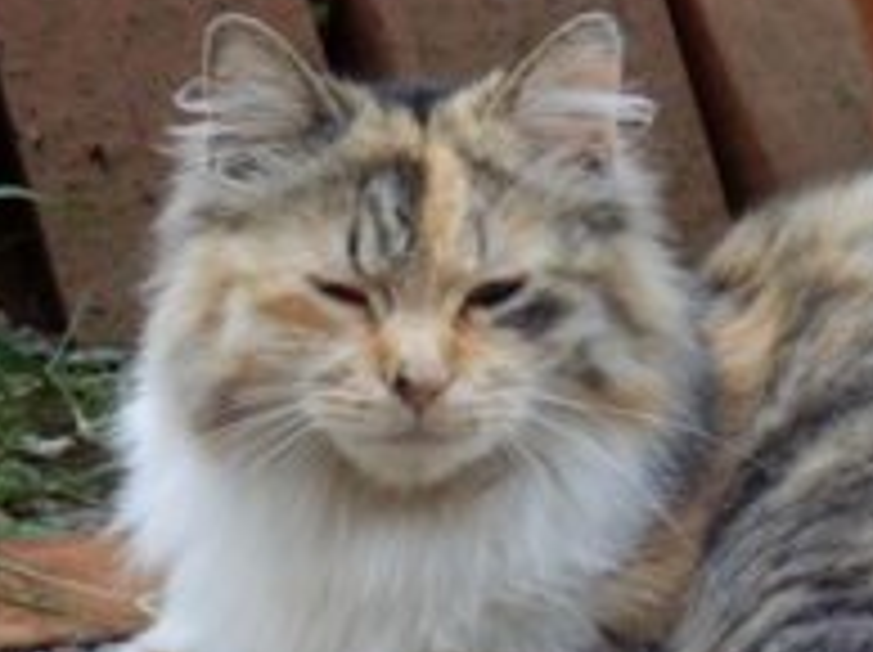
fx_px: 6650
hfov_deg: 7.5
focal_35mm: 264
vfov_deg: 5.6
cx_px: 652
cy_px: 531
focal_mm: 22.9
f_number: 5.3
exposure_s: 1/160
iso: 400
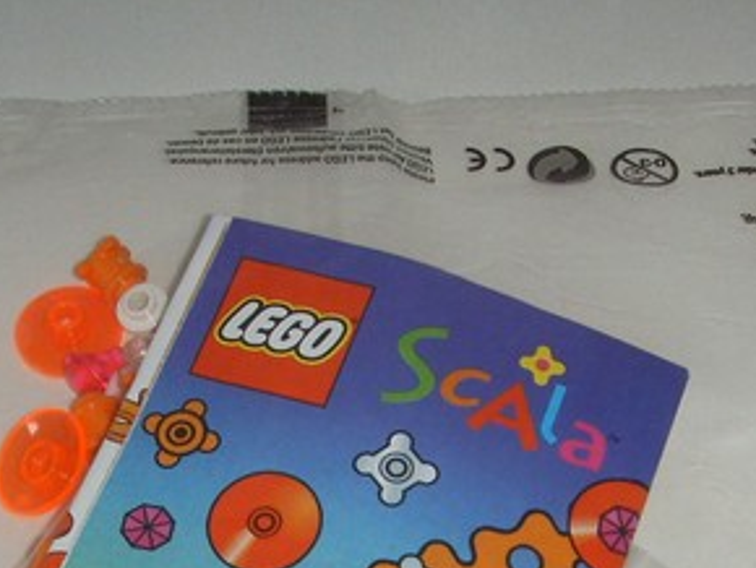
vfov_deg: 16.7
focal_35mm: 86
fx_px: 1880
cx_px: 357
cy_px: 618
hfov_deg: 22.7
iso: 100
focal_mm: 6.6
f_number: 3.5
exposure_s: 1/45
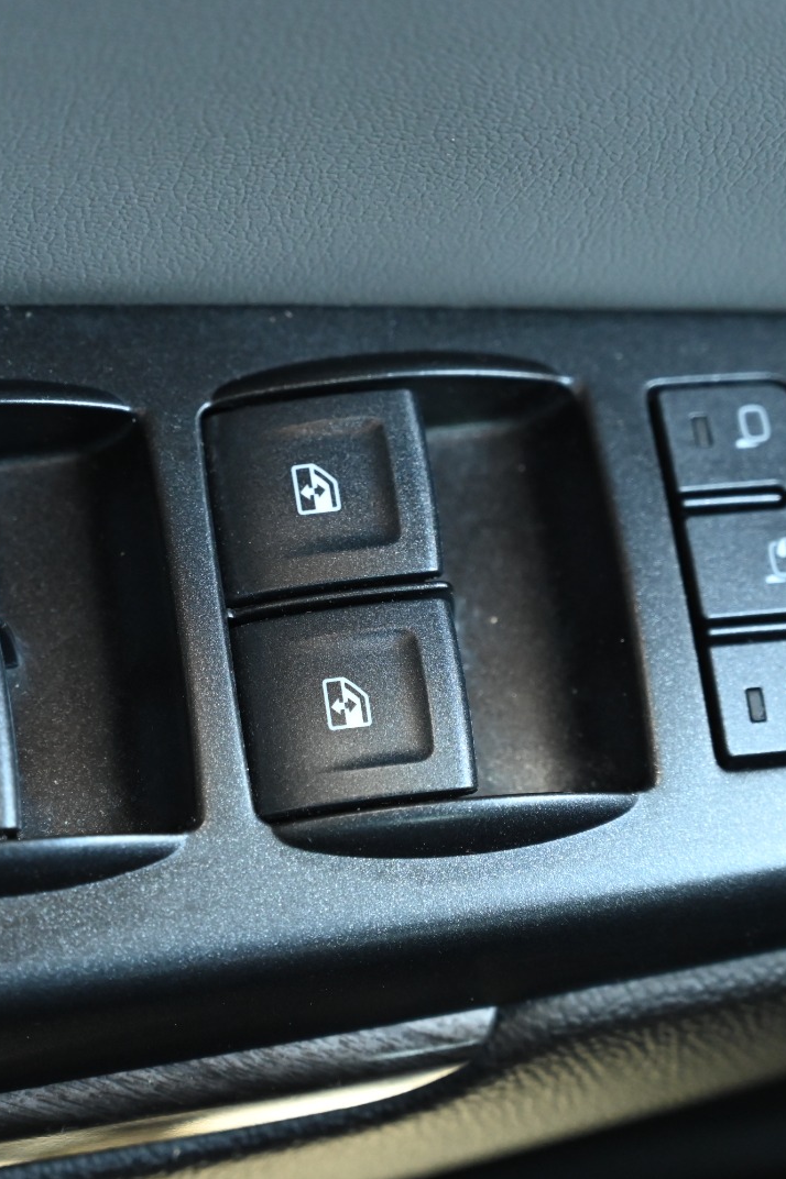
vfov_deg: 19.3
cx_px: 285
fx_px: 3473
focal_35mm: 106
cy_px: 587
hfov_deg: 12.9
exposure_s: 1/125
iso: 3200
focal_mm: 70
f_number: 4
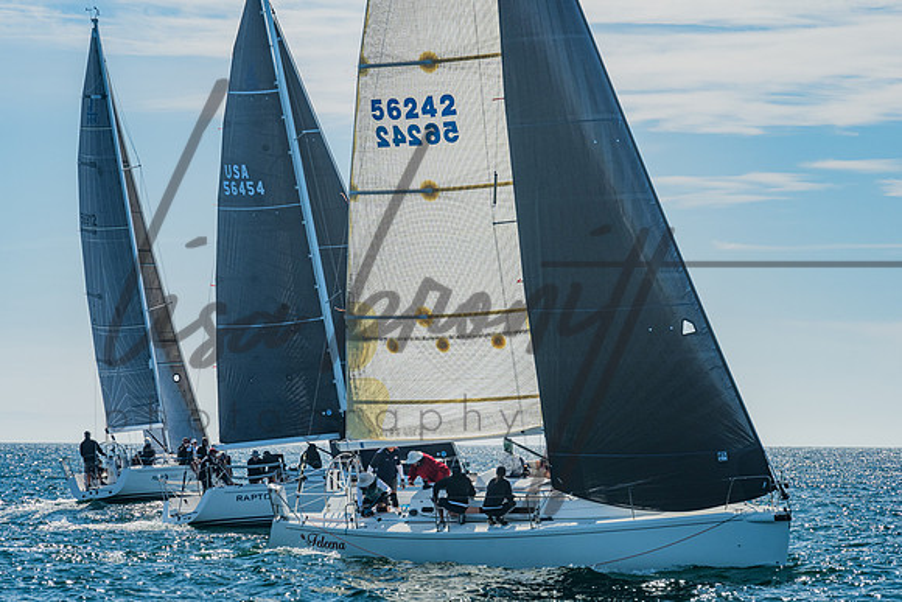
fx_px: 4633
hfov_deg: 11.1
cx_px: 432
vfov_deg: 7.4
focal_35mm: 185
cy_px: 327
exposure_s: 1/400
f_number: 10
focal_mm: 150
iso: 400
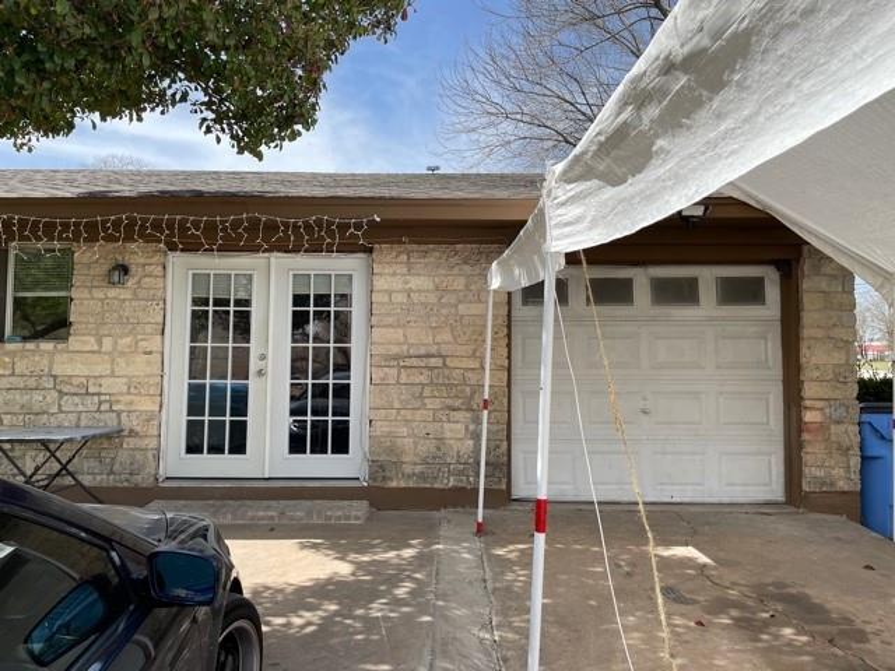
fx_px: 672
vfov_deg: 53.1
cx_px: 448
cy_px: 336
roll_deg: -0.7
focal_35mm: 26
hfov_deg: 67.3
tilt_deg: +3.0
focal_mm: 4.2
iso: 32
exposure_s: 1/2053
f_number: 1.6
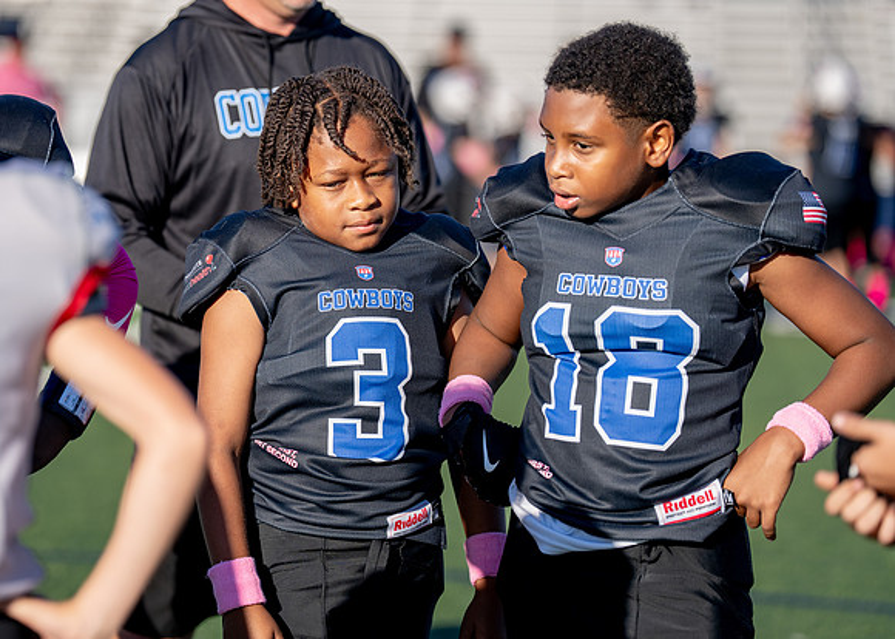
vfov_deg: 8.7
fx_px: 4203
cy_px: 268
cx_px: 356
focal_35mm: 165
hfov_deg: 12.2
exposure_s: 1/2500
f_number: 2.8
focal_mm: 135
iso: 160
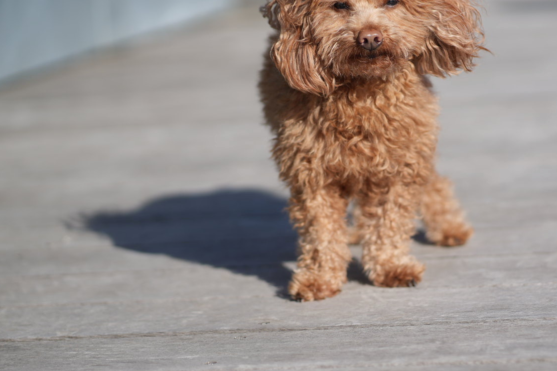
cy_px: 131
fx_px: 1903
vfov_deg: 11.1
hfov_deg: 16.6
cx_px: 401
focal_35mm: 123
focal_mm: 85
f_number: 2.5
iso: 125
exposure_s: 1/3200
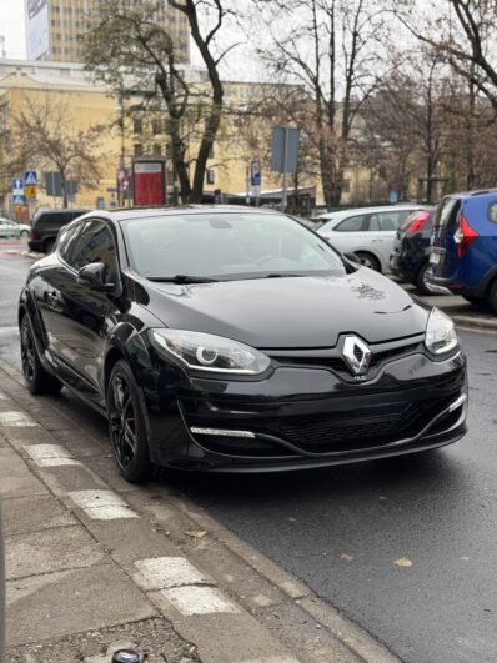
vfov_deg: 39.7
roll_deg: +0.4
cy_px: 332
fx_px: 919
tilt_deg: -6.9
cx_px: 248
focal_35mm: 48
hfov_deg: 30.3
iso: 50
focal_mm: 6.76
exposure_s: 1/131
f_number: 1.78
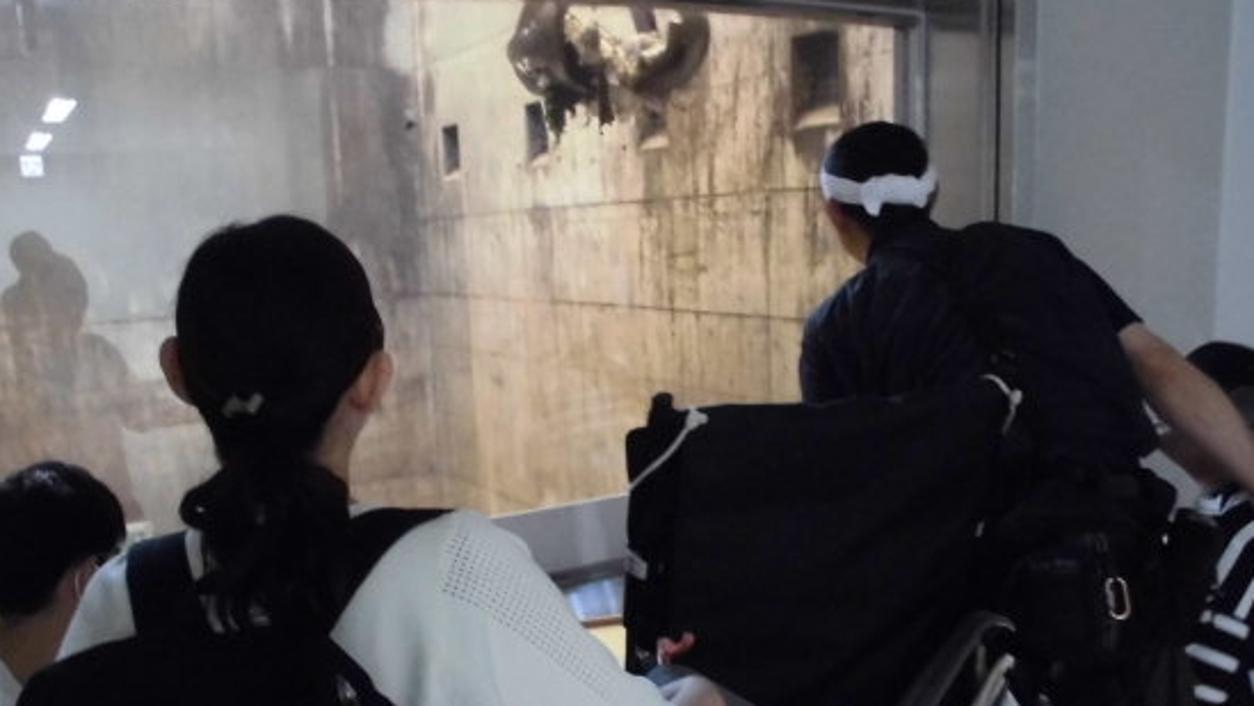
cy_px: 464
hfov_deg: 59.4
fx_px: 1097
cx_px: 564
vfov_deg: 35.3
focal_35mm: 33
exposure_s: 1/13
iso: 800
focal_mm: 4.6
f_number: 3.5
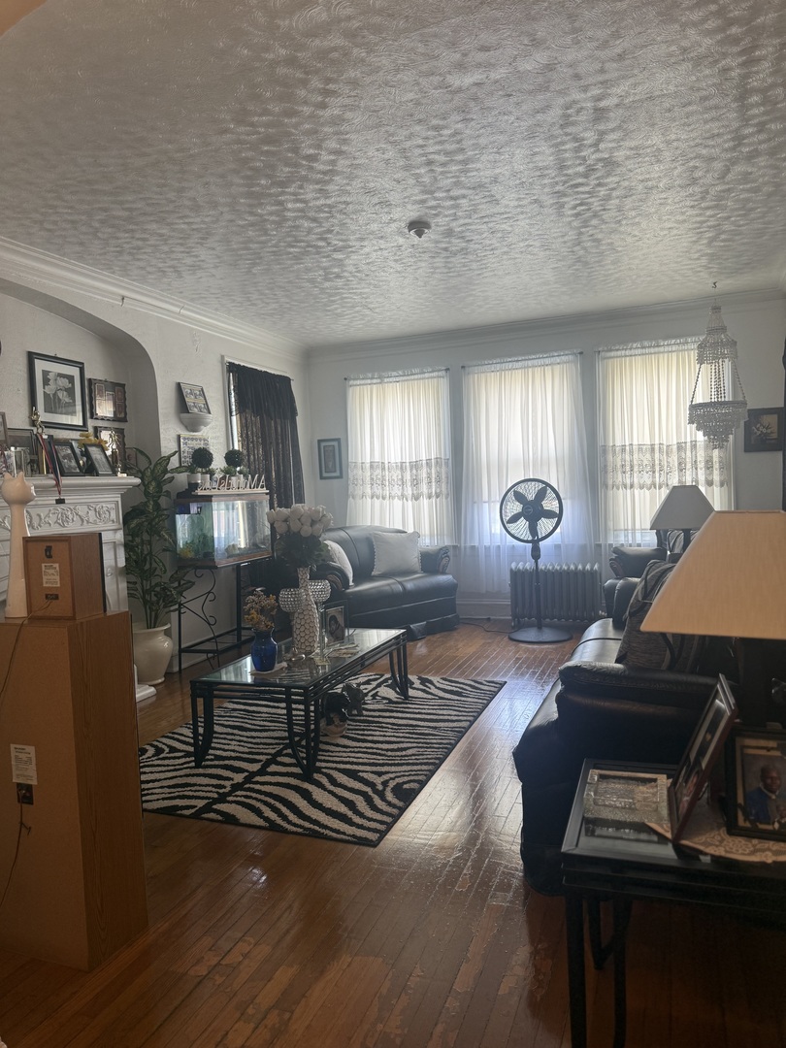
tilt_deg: -2.6
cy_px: 524
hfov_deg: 56.8
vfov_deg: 71.6
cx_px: 393
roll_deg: +2.1
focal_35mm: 24
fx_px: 727
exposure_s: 1/60
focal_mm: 6.76
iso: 125
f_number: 1.78
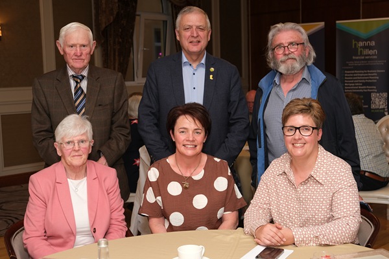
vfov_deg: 27.5
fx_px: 529
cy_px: 130
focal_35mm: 49
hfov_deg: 40.3
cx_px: 194
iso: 400
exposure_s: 1/125
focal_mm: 32.9
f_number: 4
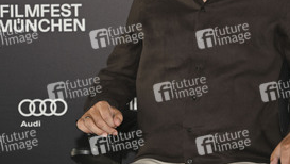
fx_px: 877
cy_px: 10
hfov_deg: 18.7
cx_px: 195
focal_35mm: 114
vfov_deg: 10.6
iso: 250
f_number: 2.8
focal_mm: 66
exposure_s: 1/125
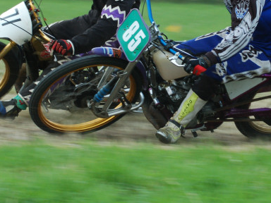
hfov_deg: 7.8
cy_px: 57
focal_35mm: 255
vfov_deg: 5.8
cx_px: 157
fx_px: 1996
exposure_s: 1/180
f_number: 9.5
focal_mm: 85
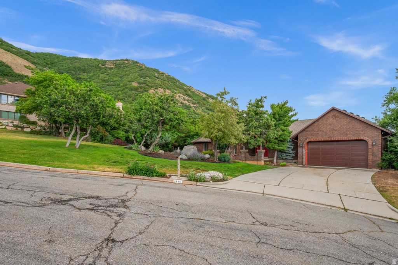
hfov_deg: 87.0
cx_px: 199
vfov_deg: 64.5
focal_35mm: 19
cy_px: 132
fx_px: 210
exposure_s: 1/320
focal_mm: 19
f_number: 7.1
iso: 400
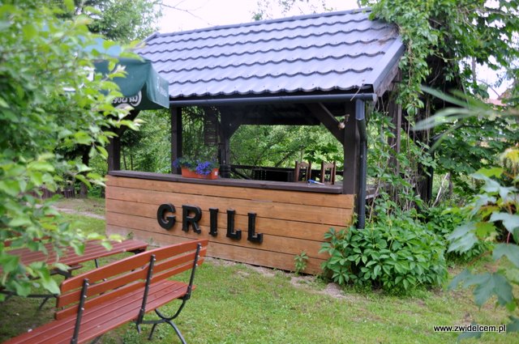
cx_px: 260
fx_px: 475
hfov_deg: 57.3
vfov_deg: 39.9
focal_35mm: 33
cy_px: 172
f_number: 4.5
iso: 400
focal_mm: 22
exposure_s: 1/80
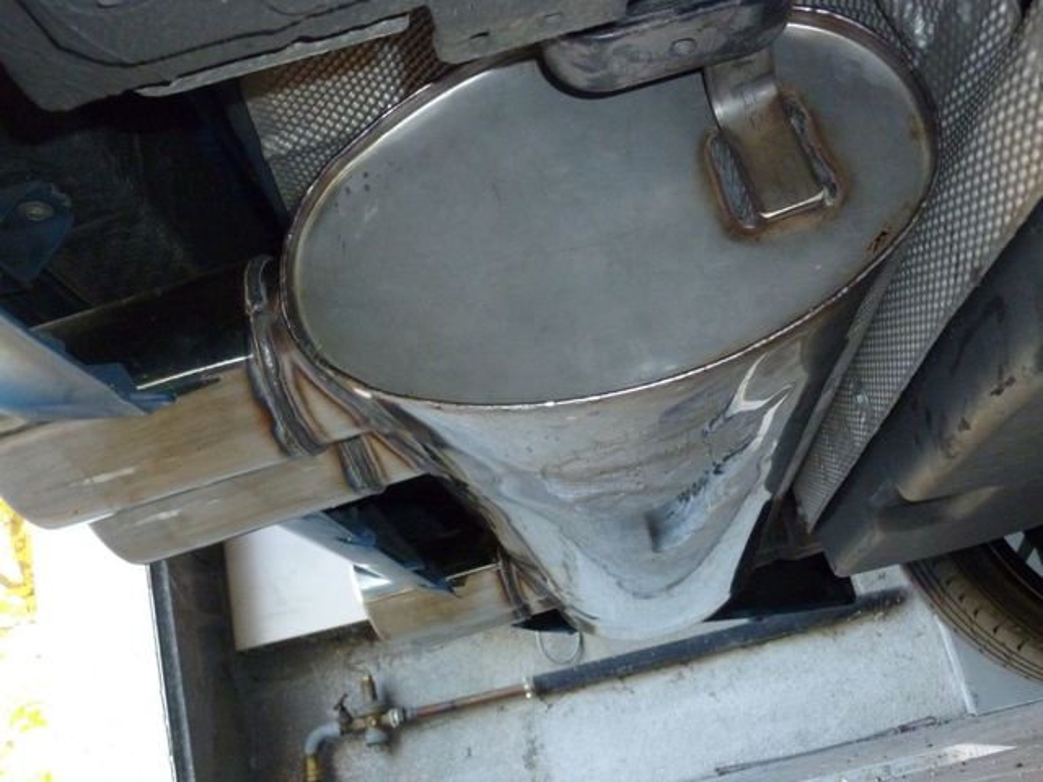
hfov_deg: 52.6
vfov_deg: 40.7
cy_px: 391
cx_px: 522
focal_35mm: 35
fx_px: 1055
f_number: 3.8
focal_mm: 6.3
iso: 400
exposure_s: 1/60
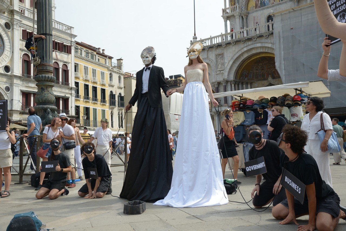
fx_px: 365
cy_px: 116
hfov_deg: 50.7
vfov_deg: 35.1
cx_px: 173
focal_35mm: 38
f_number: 11
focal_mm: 38
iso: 250
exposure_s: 1/320
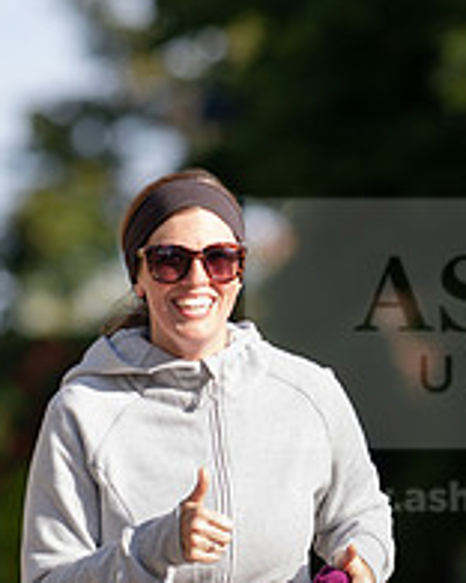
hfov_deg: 1.8
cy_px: 561
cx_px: 155
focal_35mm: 838
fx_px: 14447
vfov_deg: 2.3
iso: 250
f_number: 5
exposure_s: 1/500
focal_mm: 300
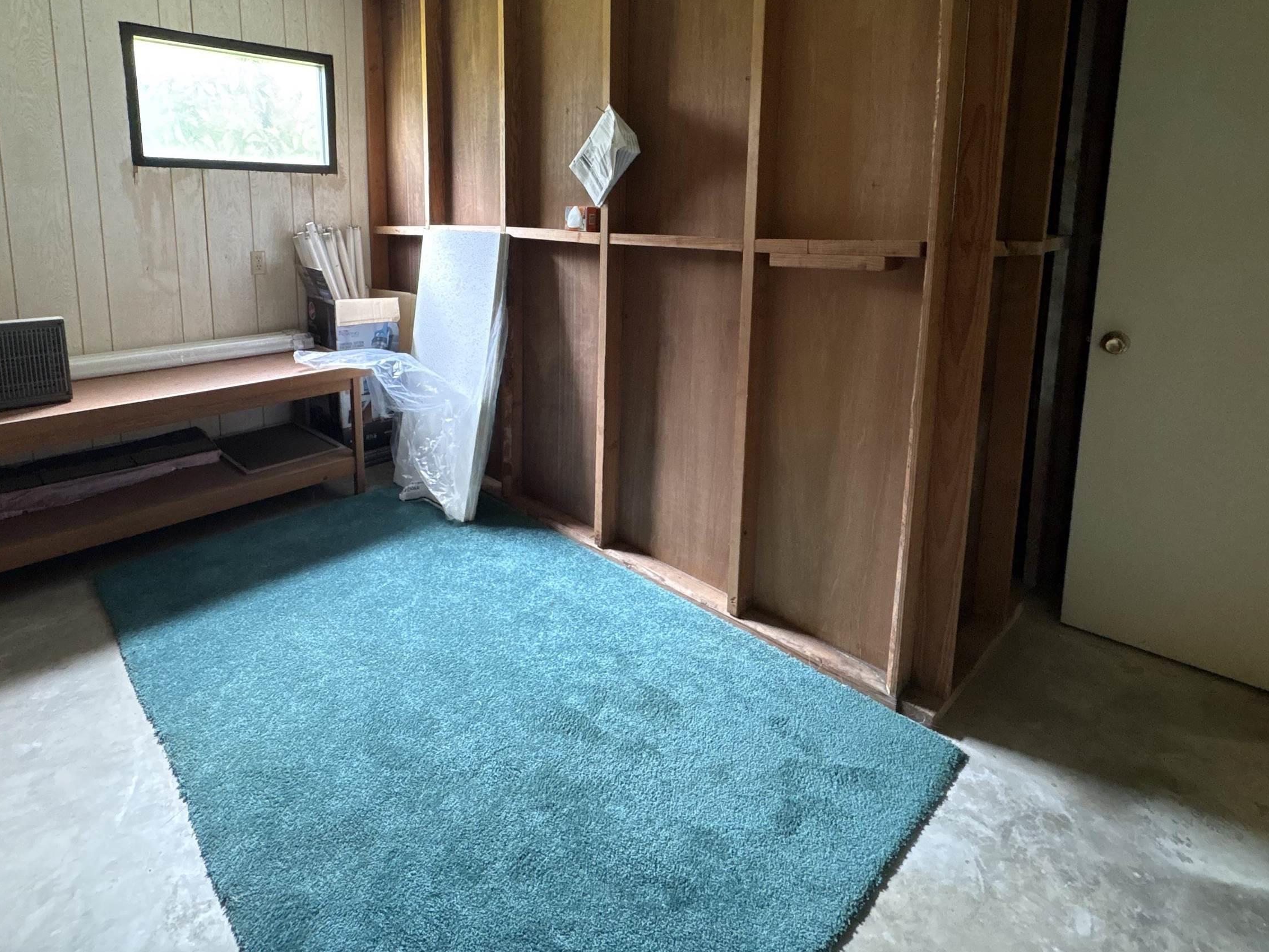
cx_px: 589
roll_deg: +0.5
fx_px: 697
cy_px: 309
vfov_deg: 66.6
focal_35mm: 19
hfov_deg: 84.5
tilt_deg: -7.2
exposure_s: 1/60
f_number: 2.2
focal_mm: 2.22
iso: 500
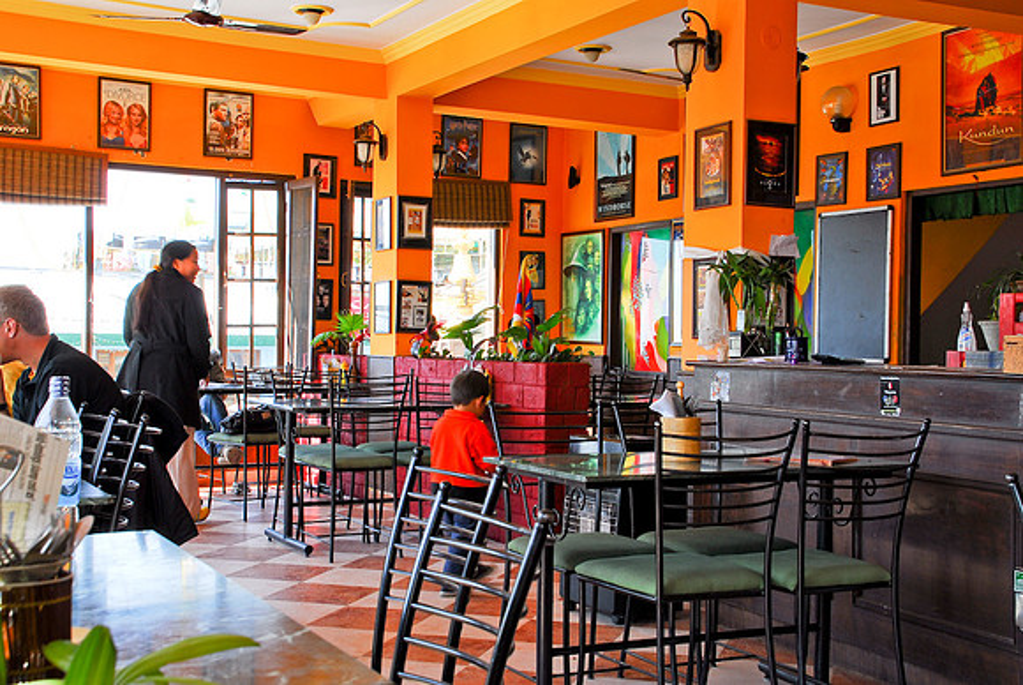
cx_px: 512
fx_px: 1365
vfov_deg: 28.1
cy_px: 342
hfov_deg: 41.1
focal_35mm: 48
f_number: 10
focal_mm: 32
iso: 100
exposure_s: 1/20
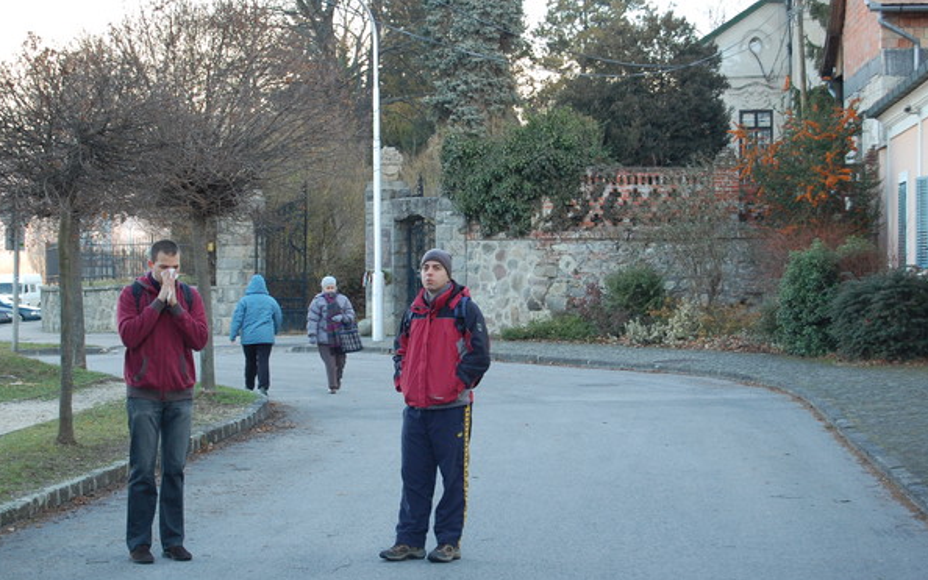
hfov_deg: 22.9
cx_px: 436
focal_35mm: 91
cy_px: 280
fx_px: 2290
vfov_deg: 14.4
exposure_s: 1/50
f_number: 5.6
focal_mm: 55
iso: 400
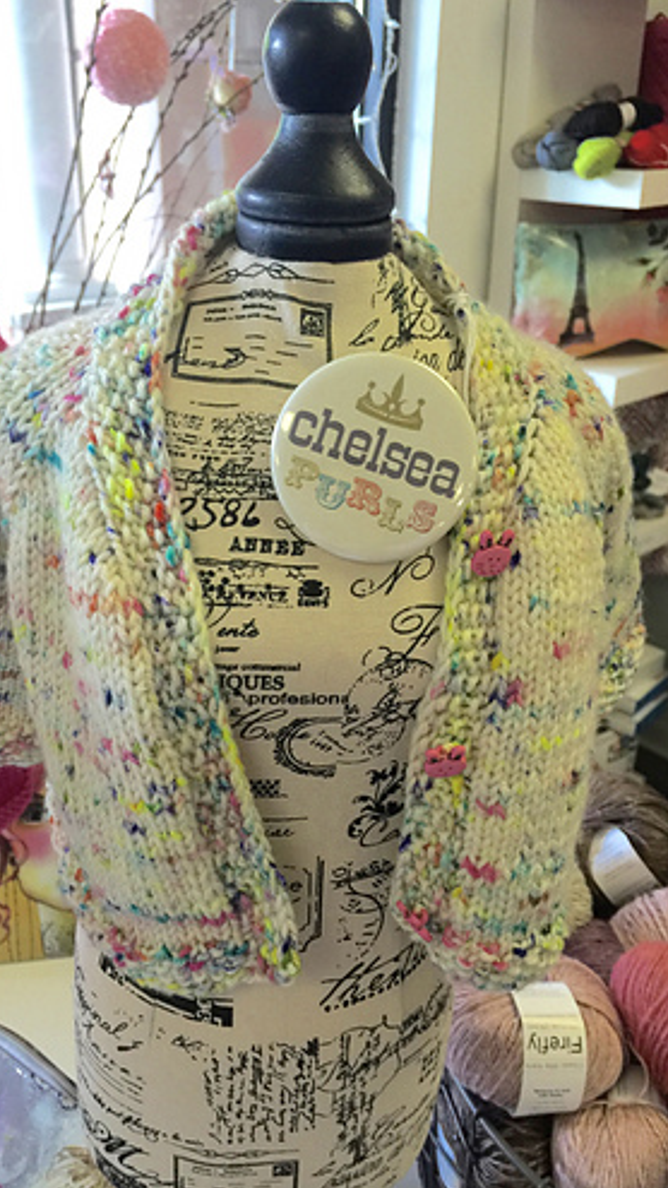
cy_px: 599
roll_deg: -1.1
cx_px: 302
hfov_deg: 36.7
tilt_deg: -23.3
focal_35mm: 32
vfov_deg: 61.0
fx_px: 1007
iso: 50
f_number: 2.2
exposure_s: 1/30
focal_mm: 4.15
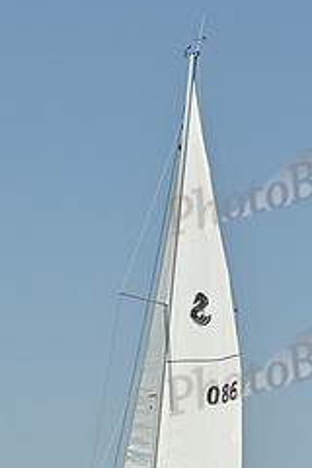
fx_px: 2353
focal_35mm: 181
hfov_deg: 7.6
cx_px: 65
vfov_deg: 11.2
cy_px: 495
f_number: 11
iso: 320
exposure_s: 1/1250
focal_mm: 75
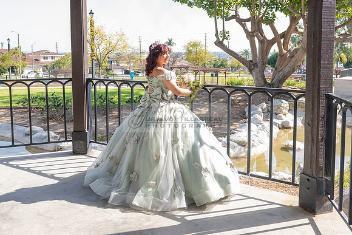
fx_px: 377
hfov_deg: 50.0
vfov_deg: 34.5
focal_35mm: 39
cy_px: 92
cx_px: 165
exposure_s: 1/250
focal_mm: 29
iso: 200
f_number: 5
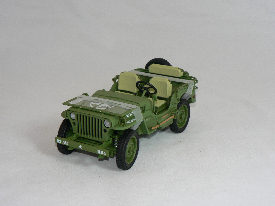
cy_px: 103
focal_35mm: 64
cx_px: 138
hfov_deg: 30.3
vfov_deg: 22.9
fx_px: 508
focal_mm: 10.7
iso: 80
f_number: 3.2
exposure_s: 1/60
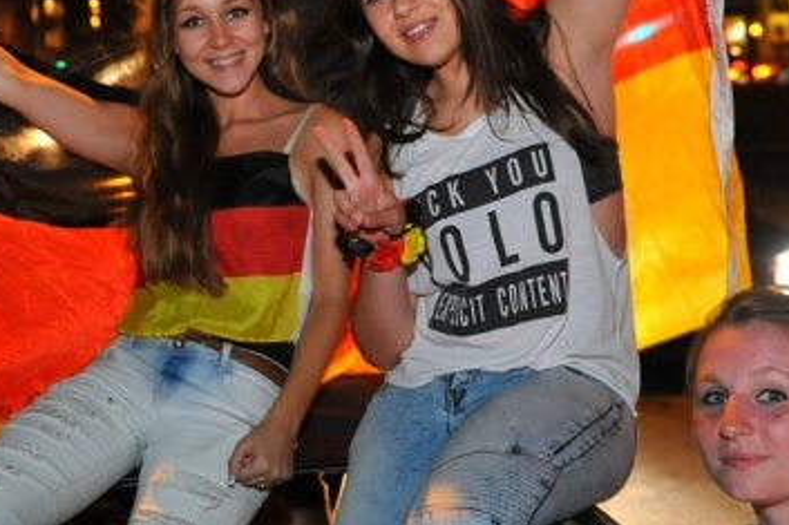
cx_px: 266
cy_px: 316
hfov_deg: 31.2
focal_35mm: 64
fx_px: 1402
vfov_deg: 21.2
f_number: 2.8
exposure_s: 1/80
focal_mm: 24
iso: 2000
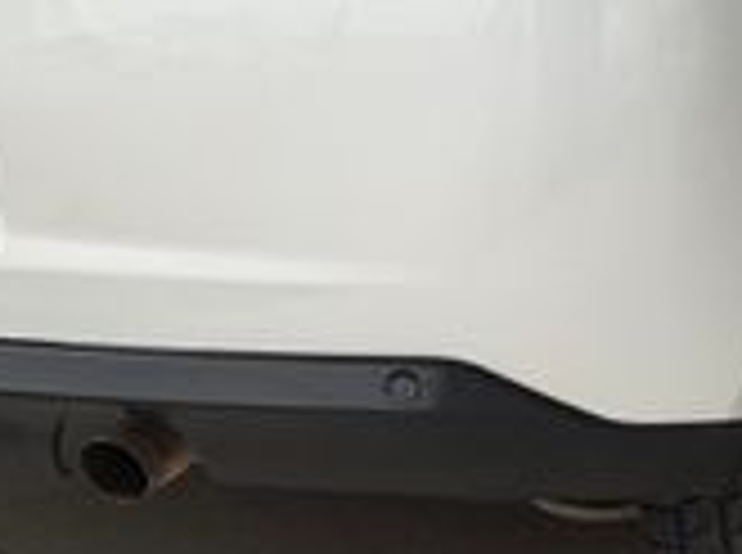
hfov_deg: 8.9
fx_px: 4791
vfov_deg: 6.5
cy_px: -324
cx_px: 333
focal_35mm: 224
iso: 64
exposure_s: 1/1185
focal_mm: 6.76
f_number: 1.78
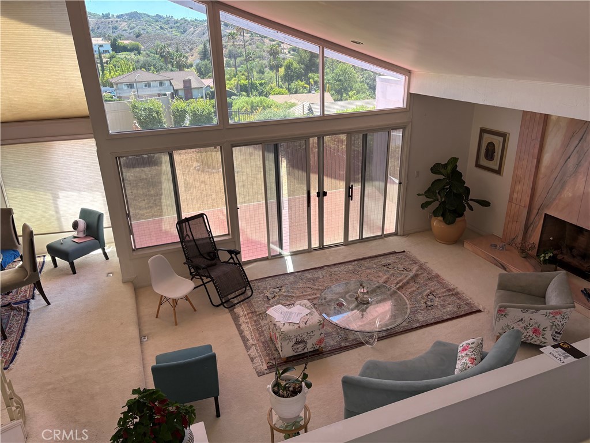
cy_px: 222
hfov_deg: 67.3
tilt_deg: -21.6
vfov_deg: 53.1
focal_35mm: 26
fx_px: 443
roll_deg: +1.6
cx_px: 295
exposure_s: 1/277
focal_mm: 5.96
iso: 40
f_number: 1.6
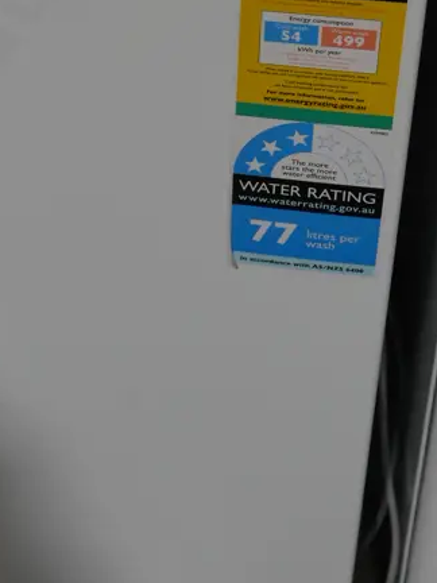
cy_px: -22
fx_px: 1515
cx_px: 30
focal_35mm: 90
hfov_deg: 16.2
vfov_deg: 20.9
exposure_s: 1/100
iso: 200
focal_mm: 19
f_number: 4.1
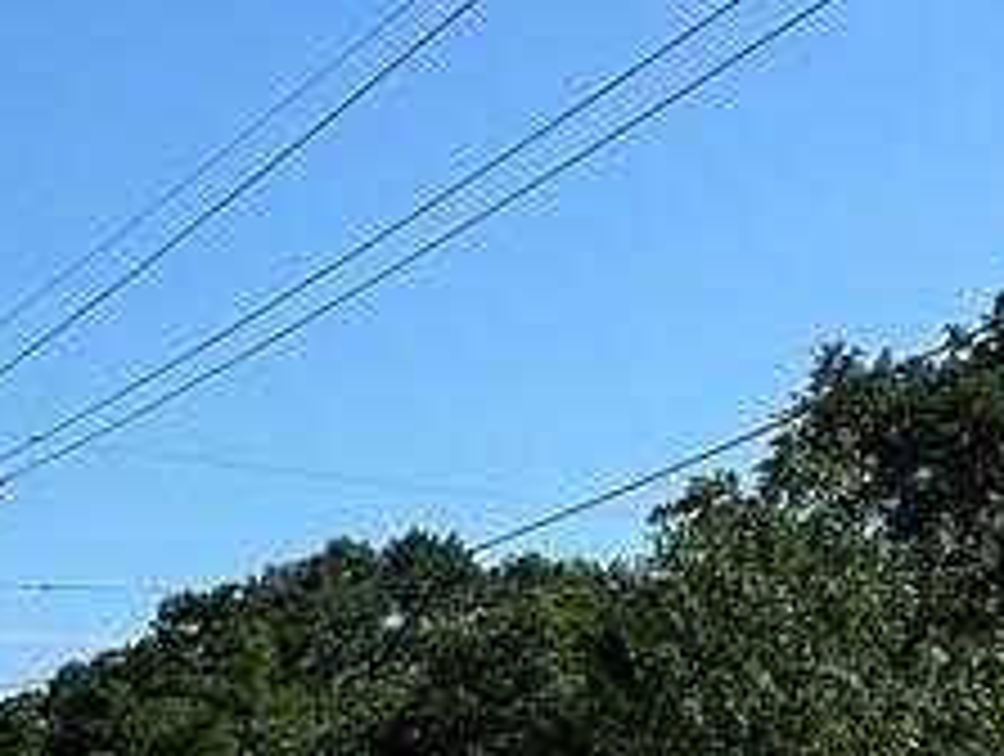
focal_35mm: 110
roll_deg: -0.6
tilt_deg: -4.1
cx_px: -954
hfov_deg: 14.9
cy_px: 1224
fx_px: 3196
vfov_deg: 12.6
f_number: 1.78
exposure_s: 1/6211
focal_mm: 6.86
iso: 80
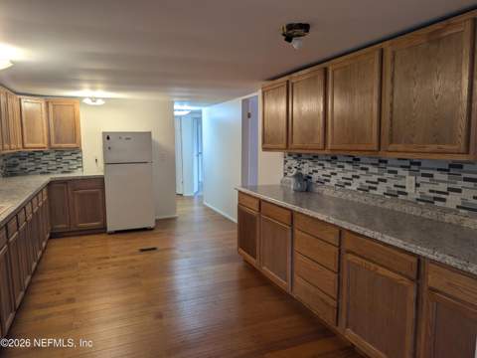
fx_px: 331
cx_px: 238
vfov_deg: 56.8
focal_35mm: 24
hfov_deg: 71.6
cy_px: 179
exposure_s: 1/120
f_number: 1.68
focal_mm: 6.9
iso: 148
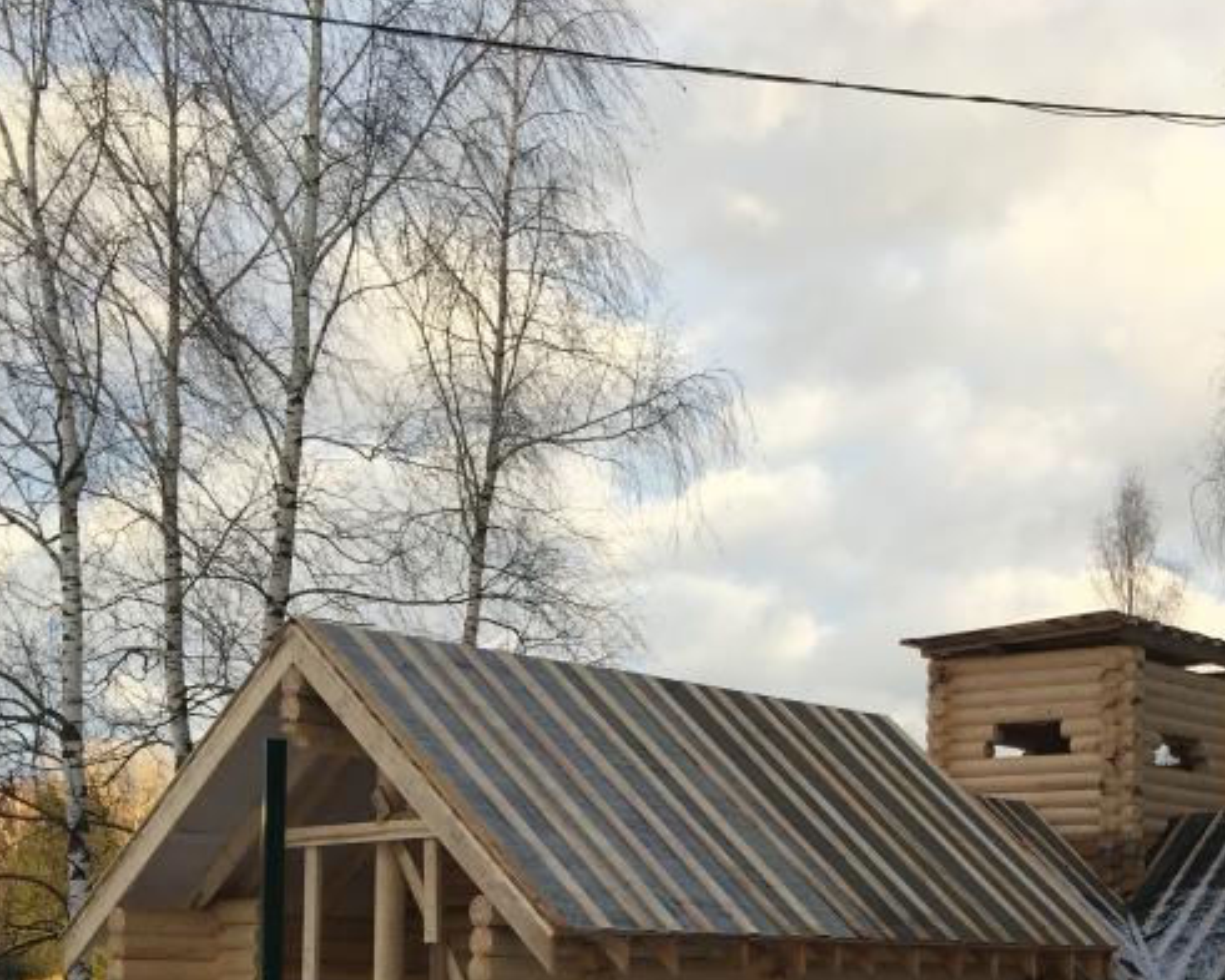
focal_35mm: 59
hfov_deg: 30.6
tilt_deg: +1.4
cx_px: 1085
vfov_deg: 24.9
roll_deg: -1.4
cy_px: 925
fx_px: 2139
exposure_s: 1/523
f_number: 2.2
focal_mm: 4.15
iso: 25
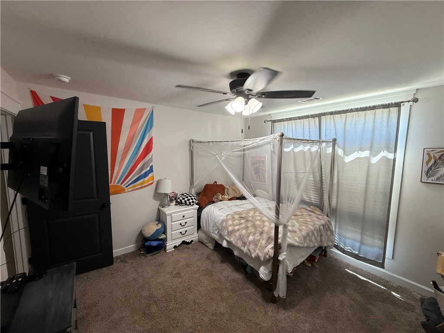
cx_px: 222
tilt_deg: -5.8
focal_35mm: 14
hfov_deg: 102.1
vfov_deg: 85.7
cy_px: 166
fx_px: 180
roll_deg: -0.4
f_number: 2.2
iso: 250
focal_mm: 2.22
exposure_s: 1/120
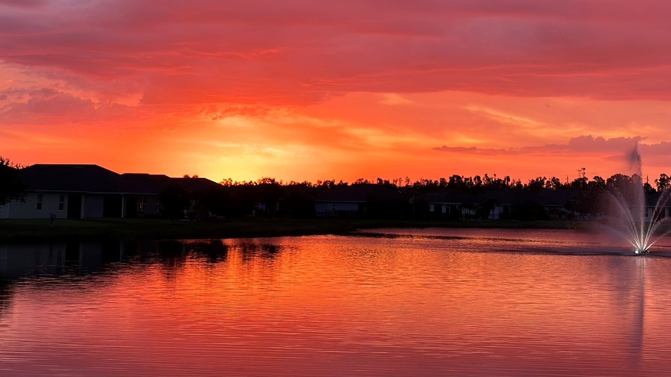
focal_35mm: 82
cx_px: 410
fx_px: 1459
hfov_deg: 25.8
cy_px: 76
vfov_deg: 14.7
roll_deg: -0.7
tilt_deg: +4.5
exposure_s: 1/173
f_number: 1.78
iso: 64
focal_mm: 6.86
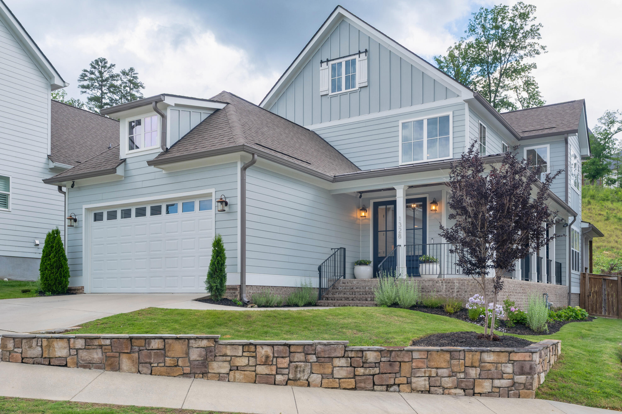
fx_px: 553
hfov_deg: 58.7
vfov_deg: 41.1
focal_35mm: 32
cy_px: 207
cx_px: 311
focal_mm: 32
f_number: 7.1
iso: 320
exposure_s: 1/125
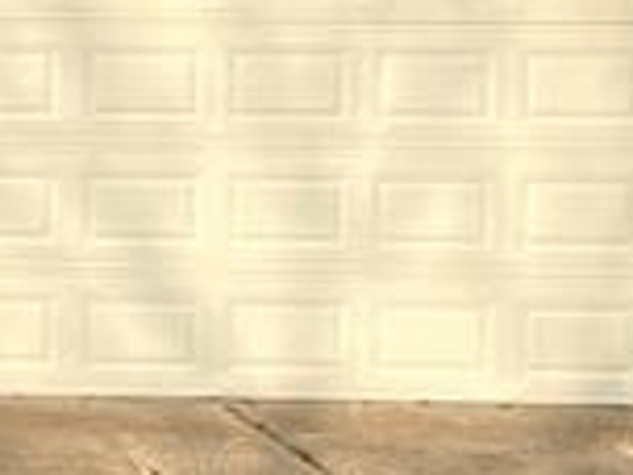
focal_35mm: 175
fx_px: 3200
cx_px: -571
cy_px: 117
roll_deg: +0.1
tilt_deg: +0.9
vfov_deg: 8.5
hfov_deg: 10.5
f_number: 1.5
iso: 50
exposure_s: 1/4274
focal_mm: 5.7
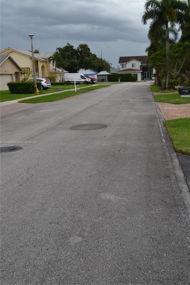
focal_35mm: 39
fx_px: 309
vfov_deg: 49.6
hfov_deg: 34.2
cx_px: 95
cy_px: 142
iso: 140
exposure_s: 1/125
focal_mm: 26
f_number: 5.6
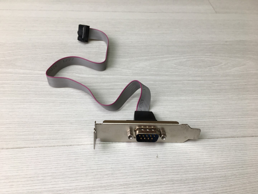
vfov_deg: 48.2
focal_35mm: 29
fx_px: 216
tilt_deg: -48.8
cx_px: 129
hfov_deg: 61.7
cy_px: 97
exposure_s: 1/100
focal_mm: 4.15
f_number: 2.2
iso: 32
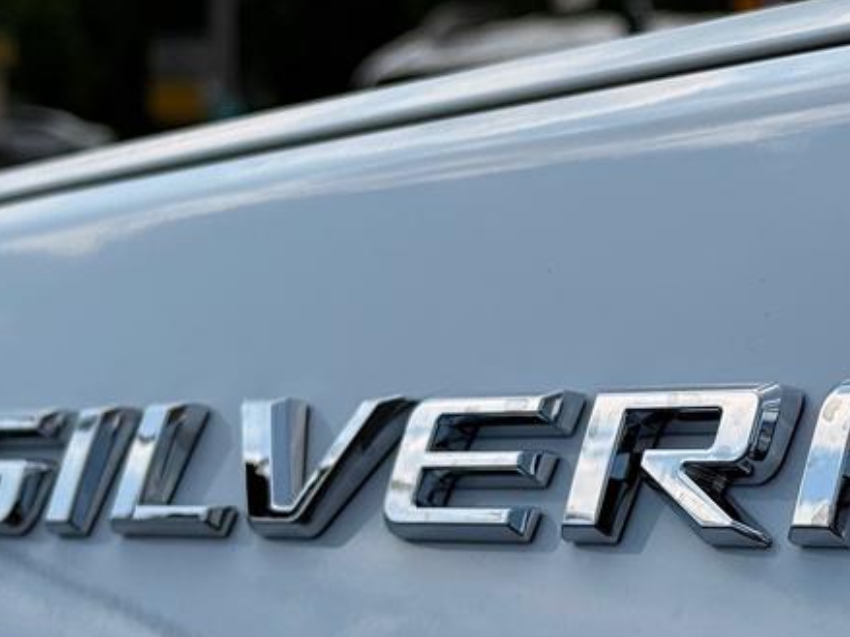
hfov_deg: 13.9
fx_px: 3437
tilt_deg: -2.3
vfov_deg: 10.6
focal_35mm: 140
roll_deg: -0.2
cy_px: 304
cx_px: 796
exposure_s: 1/8772
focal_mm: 6.76
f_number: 1.78
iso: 64
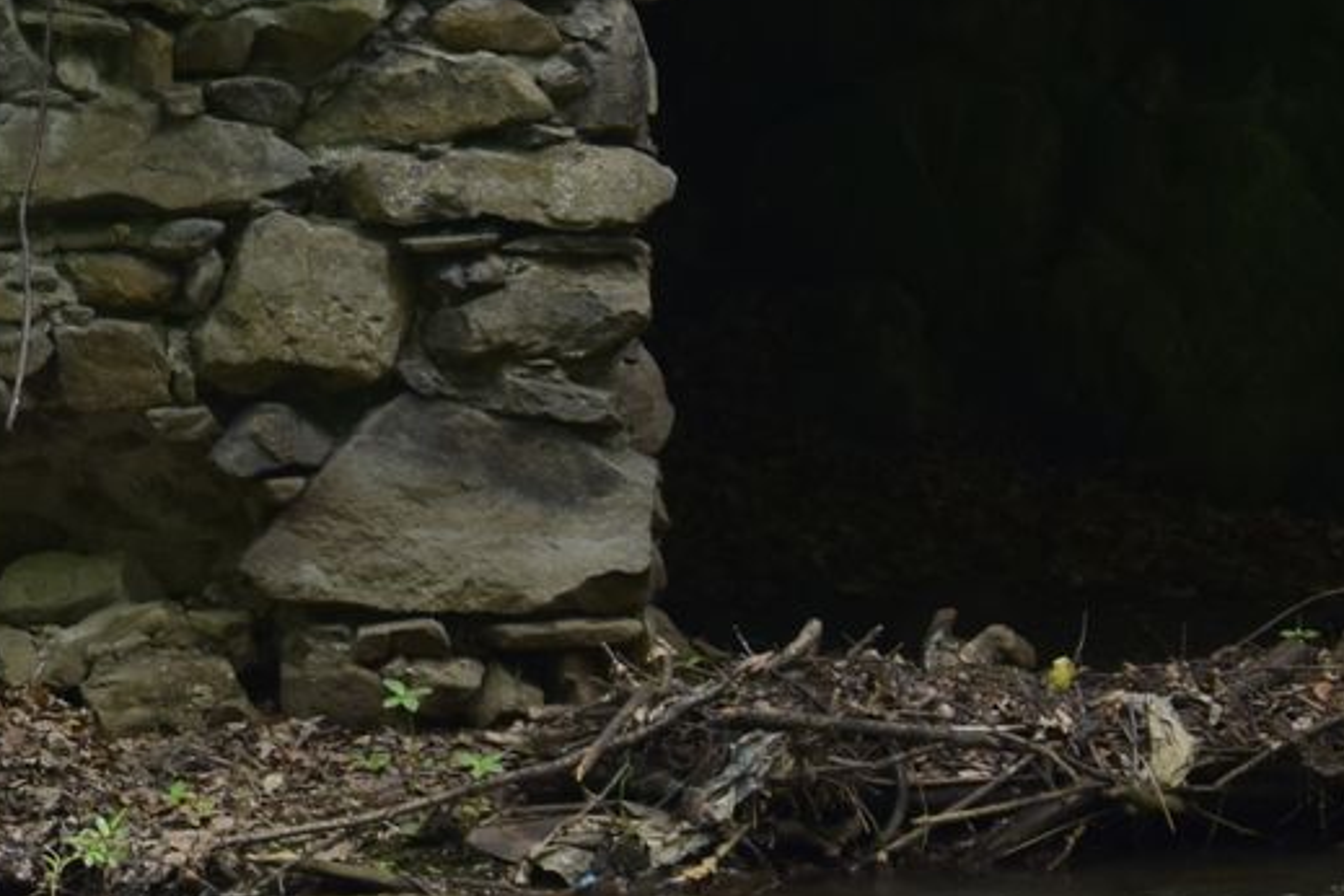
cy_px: -139
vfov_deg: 5.3
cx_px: 150
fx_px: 9703
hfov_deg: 7.9
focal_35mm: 260
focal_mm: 45
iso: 100
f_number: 6.3
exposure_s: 1/50
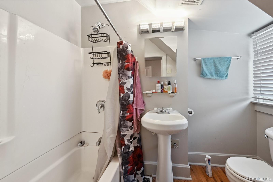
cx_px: 136
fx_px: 106
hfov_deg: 104.3
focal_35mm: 14
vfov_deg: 81.2
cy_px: 91
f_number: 11
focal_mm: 14
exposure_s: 1/2.5
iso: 400
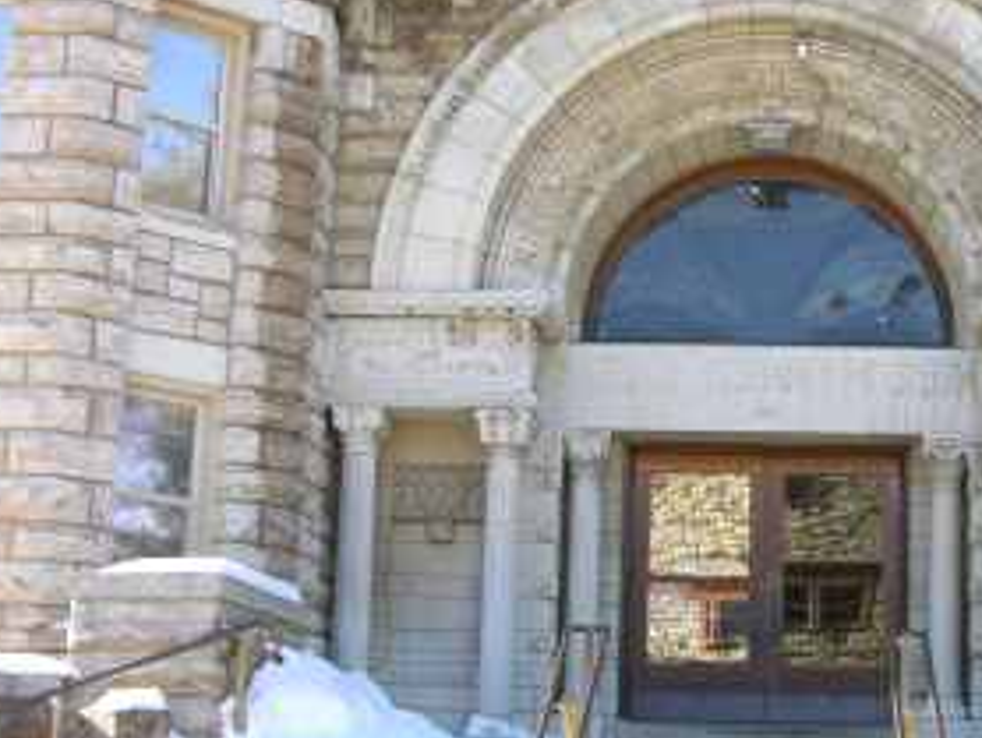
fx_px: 1874
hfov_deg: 28.6
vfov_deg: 22.3
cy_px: 392
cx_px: 814
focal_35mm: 66
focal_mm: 8.9
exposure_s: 1/111
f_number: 4.5
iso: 50
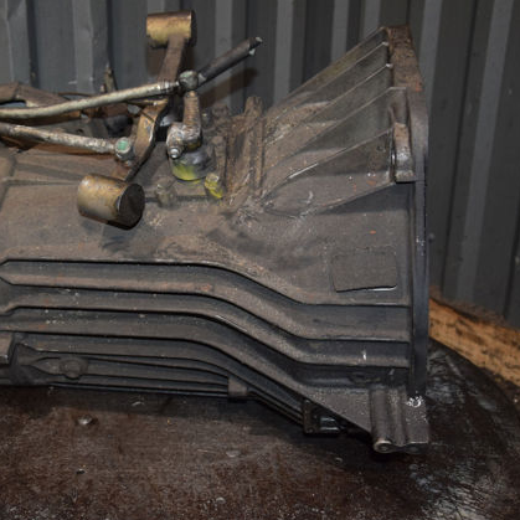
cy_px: 262
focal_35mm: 49
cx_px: 138
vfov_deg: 34.9
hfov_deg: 34.3
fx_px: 827
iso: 800
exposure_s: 1/60
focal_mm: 25
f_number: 5
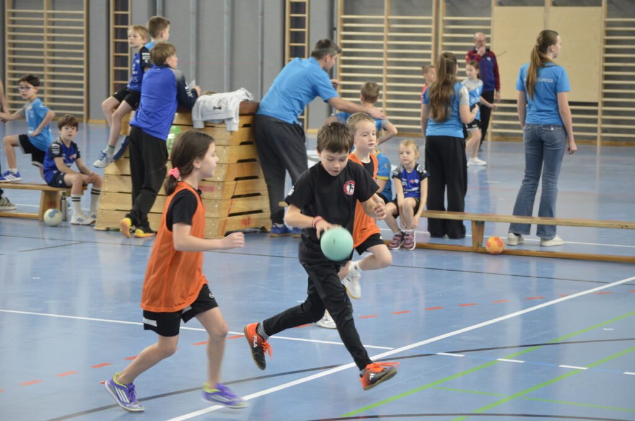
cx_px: 318
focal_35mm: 108
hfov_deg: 19.0
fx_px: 1901
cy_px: 210
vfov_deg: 12.6
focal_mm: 72
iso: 1600
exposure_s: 1/200
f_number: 4.2
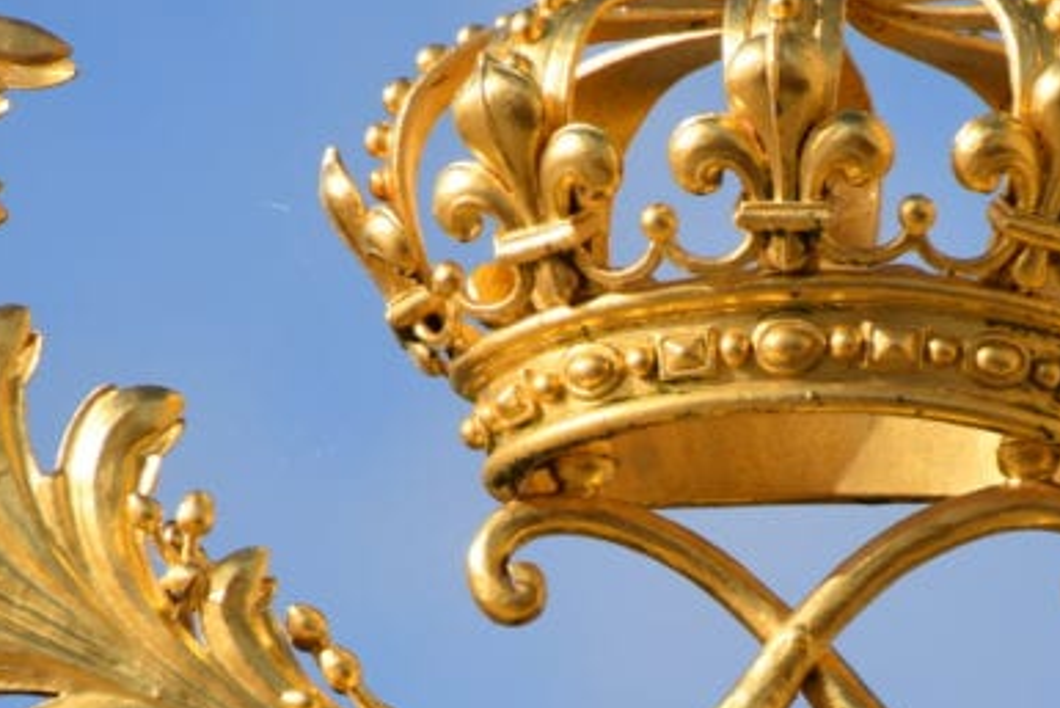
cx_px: 735
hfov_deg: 2.5
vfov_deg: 1.6
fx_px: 24653
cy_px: 605
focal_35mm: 837
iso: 200
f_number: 7.1
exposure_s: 1/800
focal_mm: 210
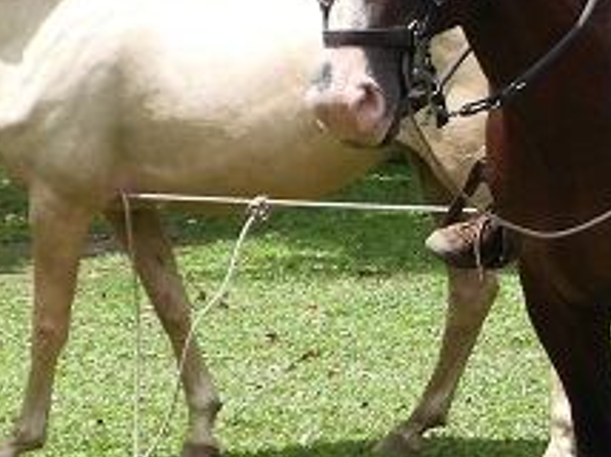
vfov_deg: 6.7
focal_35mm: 220
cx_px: 1291
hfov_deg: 8.5
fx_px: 3879
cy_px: -134
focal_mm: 8.5
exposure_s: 1/1000
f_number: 3.2
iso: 100
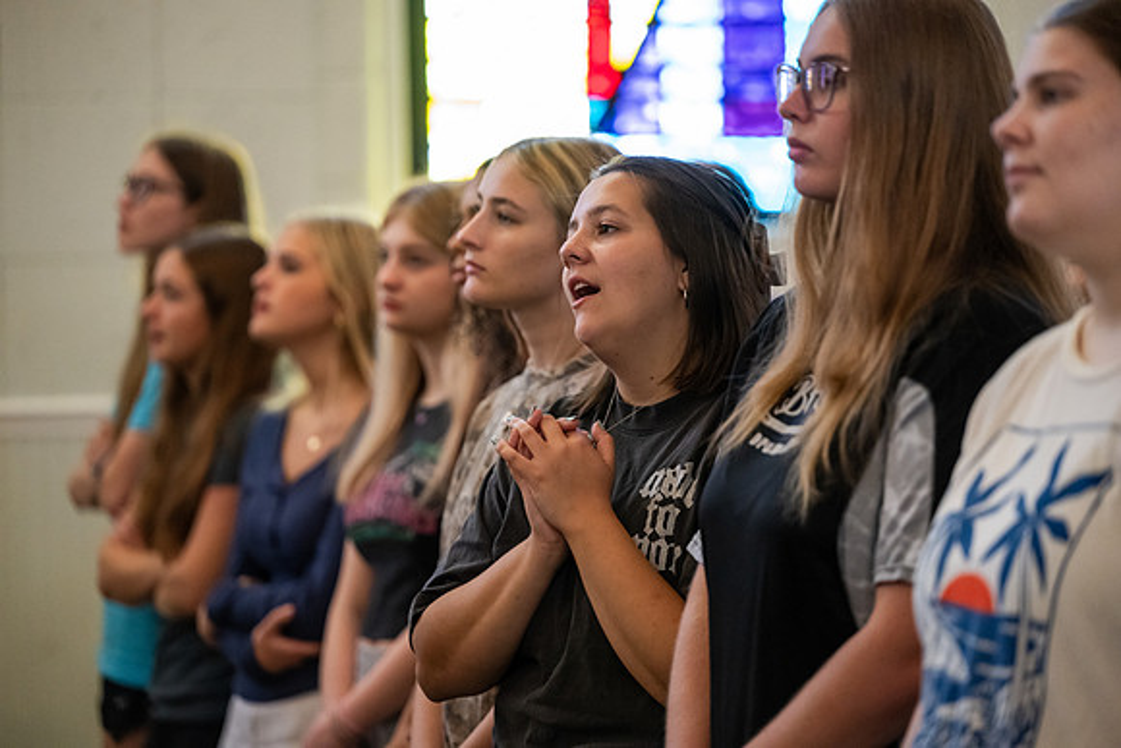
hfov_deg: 14.2
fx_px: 4516
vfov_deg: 9.5
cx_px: 560
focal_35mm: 145
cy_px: 374
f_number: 2.8
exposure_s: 1/160
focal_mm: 145
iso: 4000
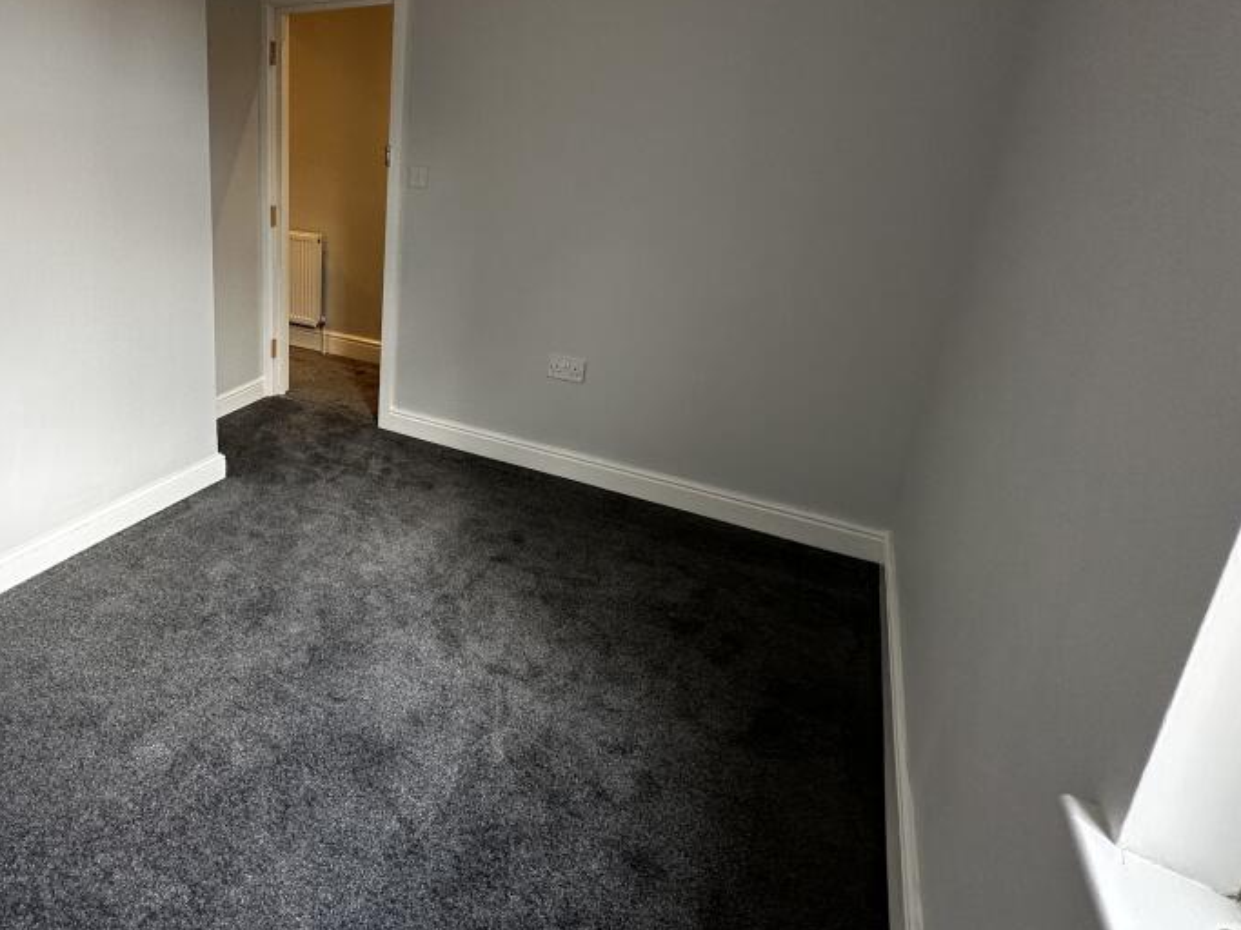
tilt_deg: -16.8
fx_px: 753
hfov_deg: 74.5
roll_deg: -1.4
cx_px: 343
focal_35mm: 21
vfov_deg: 62.7
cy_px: 356
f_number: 2.2
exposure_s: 1/99
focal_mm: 2.22
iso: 125
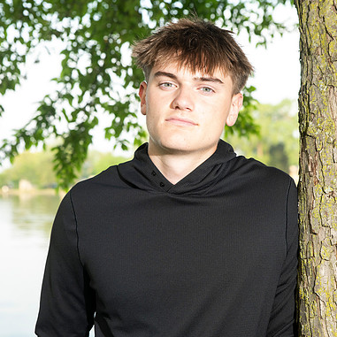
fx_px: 826
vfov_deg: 23.1
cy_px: 169
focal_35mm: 75
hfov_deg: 23.1
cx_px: 157
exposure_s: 1/200
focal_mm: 58
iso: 500
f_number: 5.6
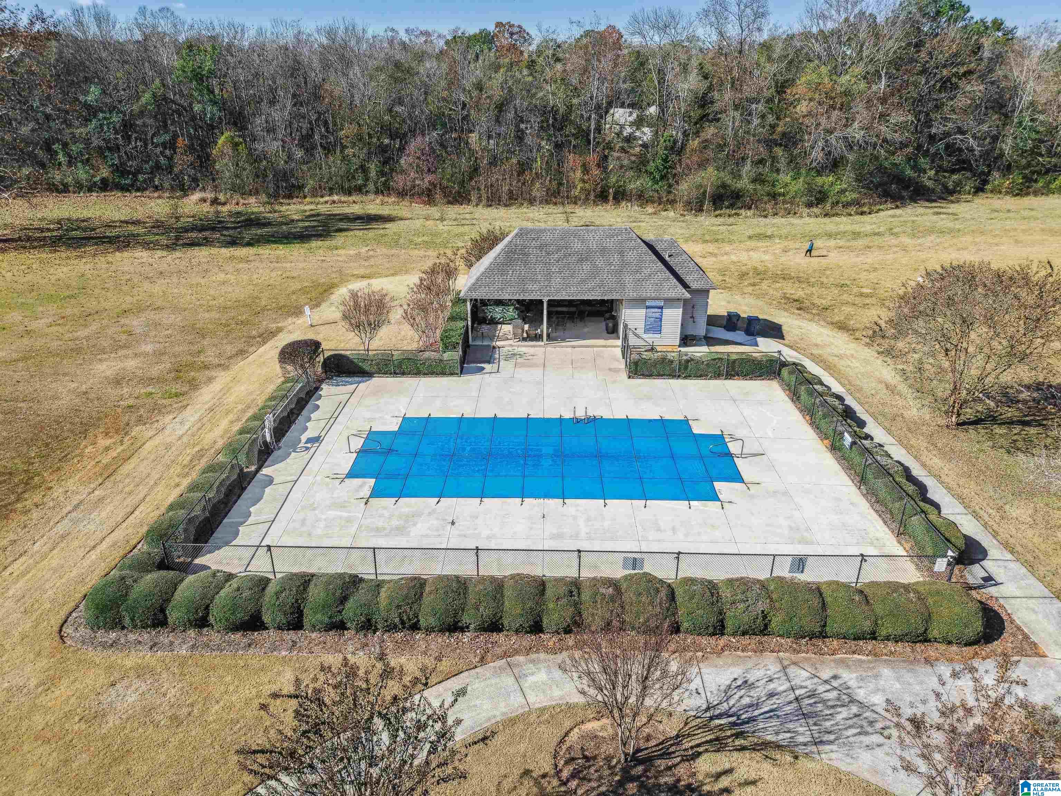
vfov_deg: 56.8
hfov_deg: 71.6
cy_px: 398
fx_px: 736
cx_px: 530
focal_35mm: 24
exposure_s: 1/3000
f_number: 1.8
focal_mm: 8.7
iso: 170
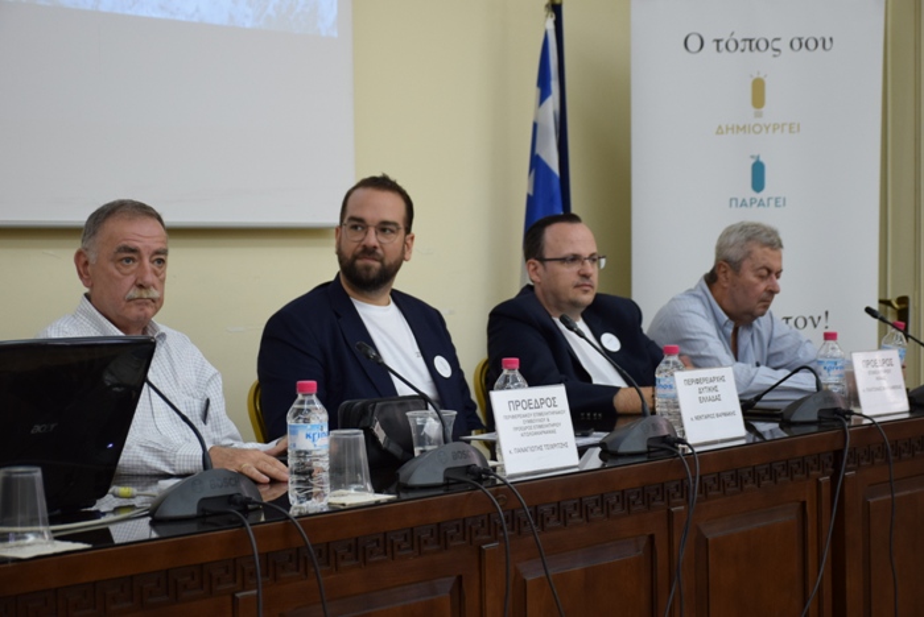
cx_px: 462
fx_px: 1849
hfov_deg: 28.1
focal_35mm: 72
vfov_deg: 19.0
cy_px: 308
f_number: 4.5
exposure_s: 1/30
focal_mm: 48
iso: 900
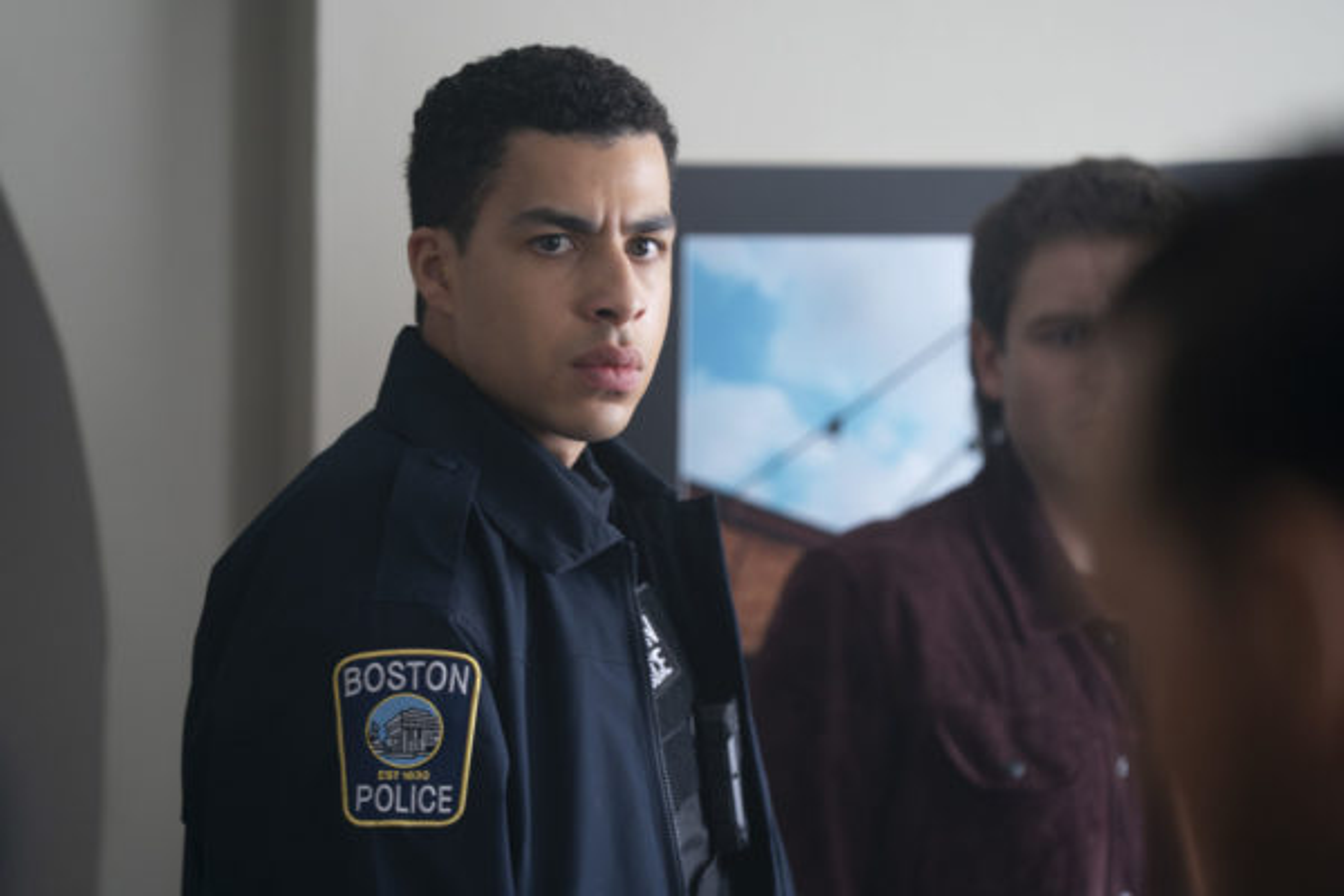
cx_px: 672
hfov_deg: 12.2
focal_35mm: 168
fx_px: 6272
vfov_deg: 8.2
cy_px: 448
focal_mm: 168
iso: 1250
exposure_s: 1/250
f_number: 3.2
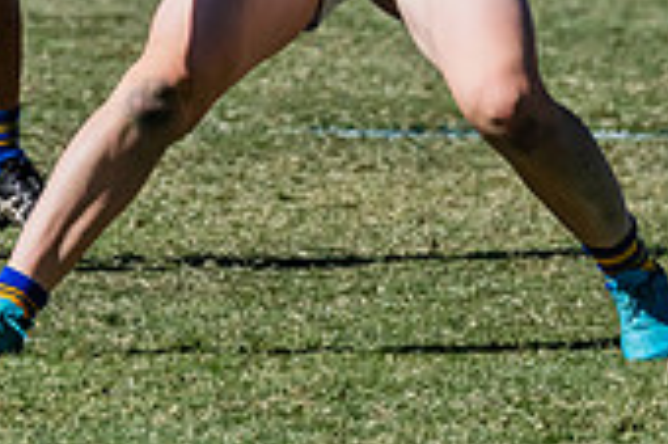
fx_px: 28066
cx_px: 488
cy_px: -213
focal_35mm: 1514
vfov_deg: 0.9
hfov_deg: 1.4
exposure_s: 1/1600
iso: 800
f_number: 13
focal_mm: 420
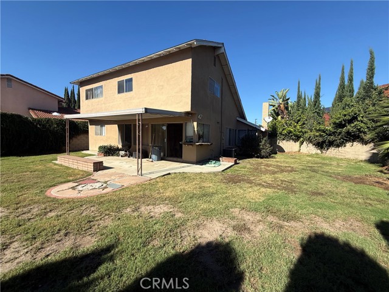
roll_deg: -1.8
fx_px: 157
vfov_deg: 85.7
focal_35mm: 14
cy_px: 146
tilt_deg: -2.6
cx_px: 194
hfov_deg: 102.1
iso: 50
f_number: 2.2
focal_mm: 2.22
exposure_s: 1/1795
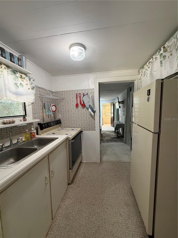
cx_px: 89
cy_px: 119
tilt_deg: -4.7
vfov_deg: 102.1
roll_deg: +1.3
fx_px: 96
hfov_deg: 85.7
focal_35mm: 14
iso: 400
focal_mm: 2.22
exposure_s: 1/60
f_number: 2.2
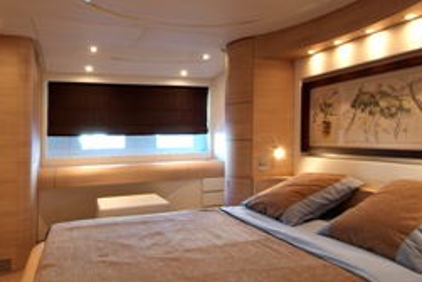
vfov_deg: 46.5
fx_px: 329
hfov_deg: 65.3
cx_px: 197
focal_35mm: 28
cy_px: 138
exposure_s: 1
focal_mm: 12
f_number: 11
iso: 160
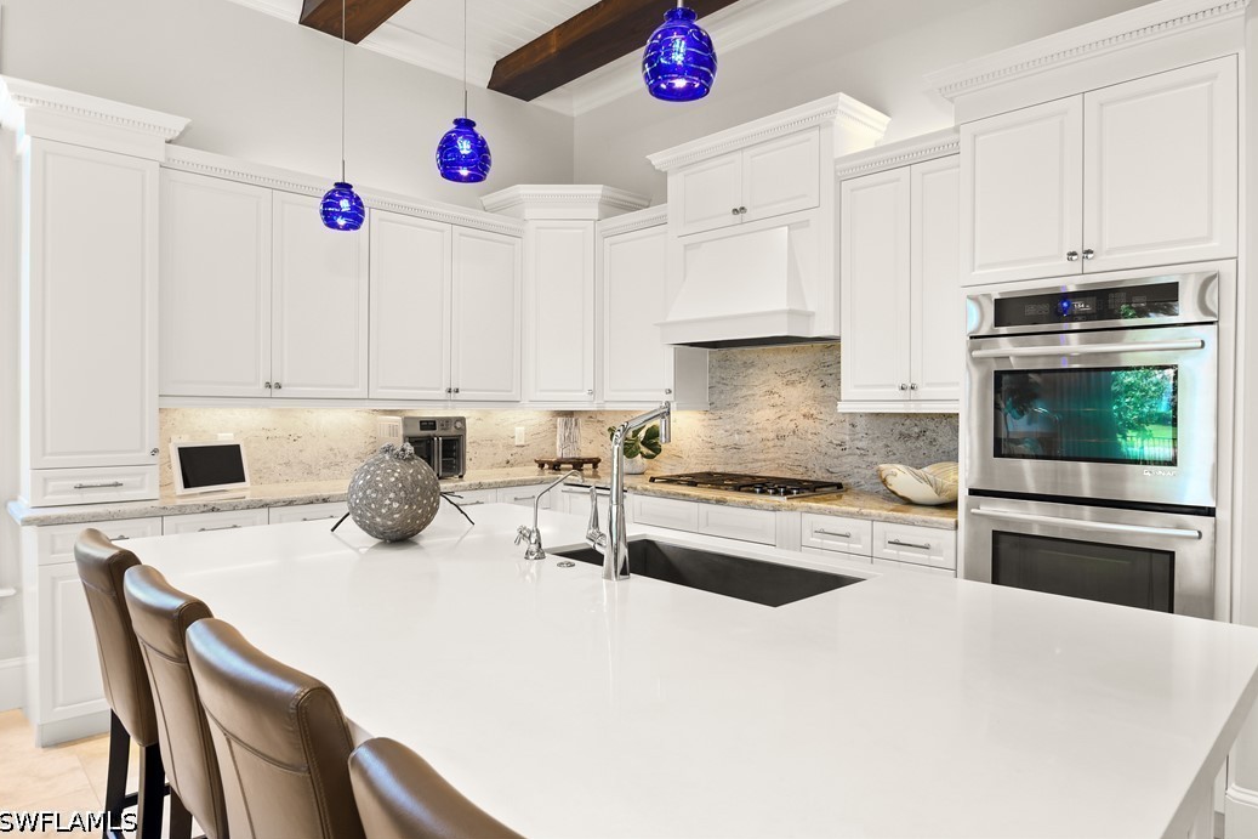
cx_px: 649
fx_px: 769
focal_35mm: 22
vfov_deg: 57.2
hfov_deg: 78.6
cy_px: 401
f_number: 8
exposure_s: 1/5
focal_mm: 14
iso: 200
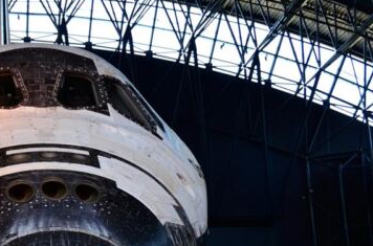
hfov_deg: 15.2
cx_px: 88
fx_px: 1394
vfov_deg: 10.1
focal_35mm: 135
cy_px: 196
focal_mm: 50
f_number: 4.8
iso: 400
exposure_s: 1/100
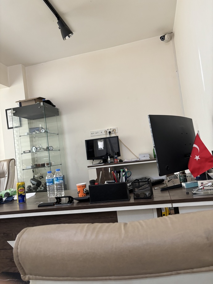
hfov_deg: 53.1
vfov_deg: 67.3
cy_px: 142
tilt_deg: +3.9
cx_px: 106
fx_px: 213
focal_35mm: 26
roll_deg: +6.7
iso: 200
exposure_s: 1/60
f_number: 1.6
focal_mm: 5.96
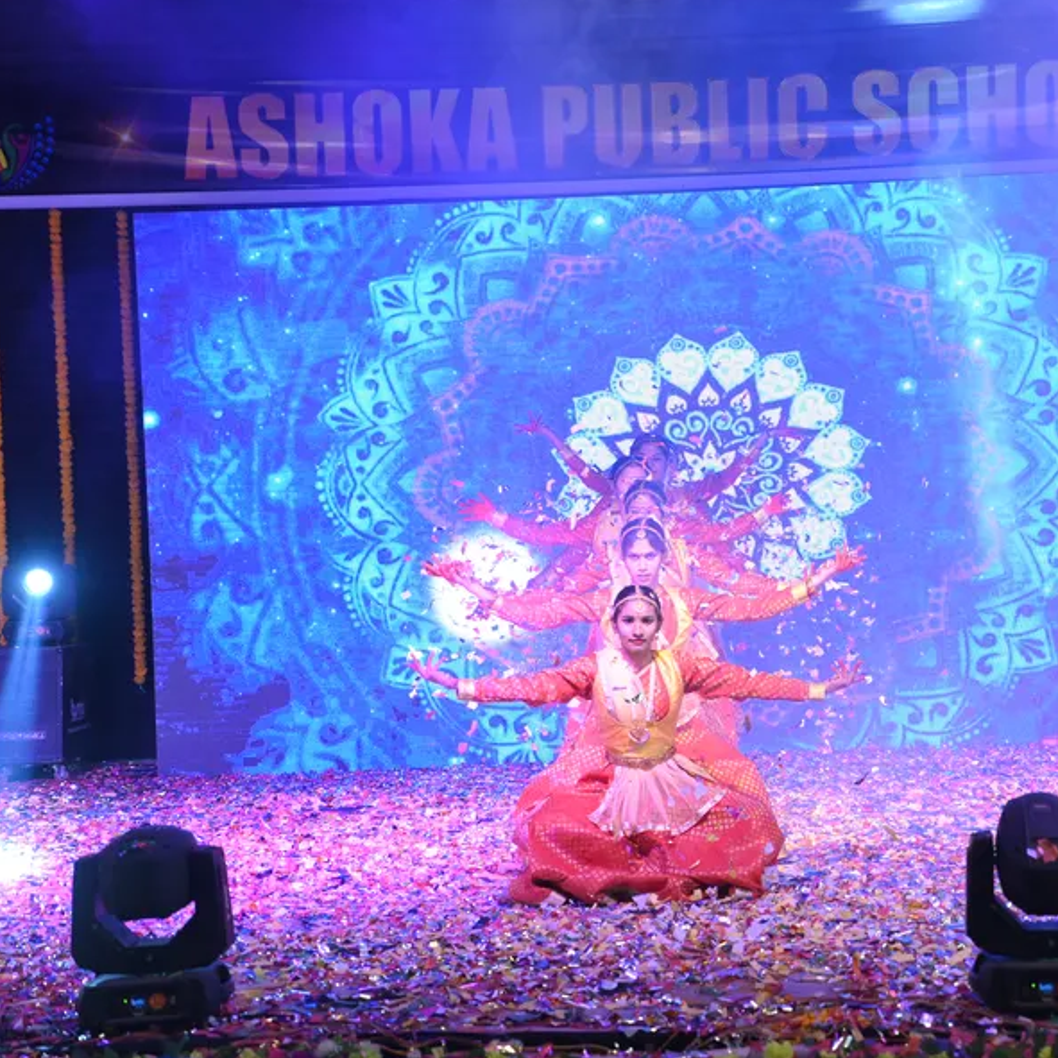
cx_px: 646
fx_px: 1544
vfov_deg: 37.8
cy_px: 527
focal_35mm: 45
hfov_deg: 37.6
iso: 2000
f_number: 4
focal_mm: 34.5
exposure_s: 1/320
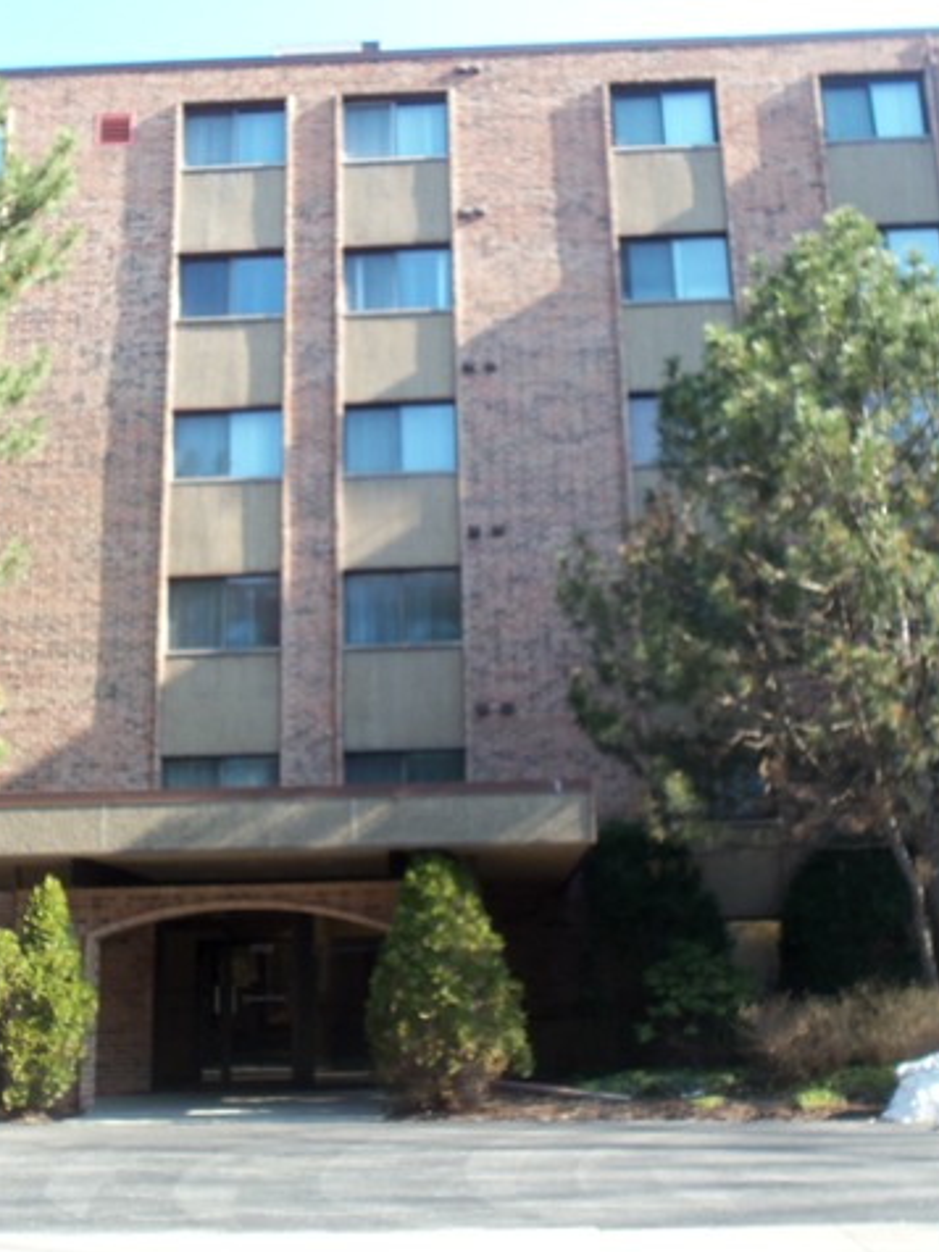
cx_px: 431
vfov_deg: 47.9
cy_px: 629
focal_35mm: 39
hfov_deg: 36.8
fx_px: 1411
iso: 80
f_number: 3.4
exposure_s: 1/125
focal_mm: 5.2
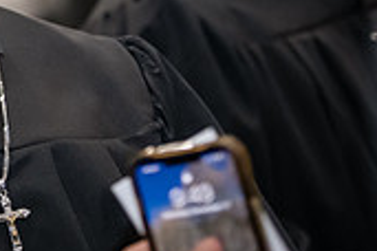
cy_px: -85
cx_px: -218
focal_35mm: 312
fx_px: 3267
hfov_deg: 6.5
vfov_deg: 4.4
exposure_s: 1/200
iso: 2000
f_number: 3.2
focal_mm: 92
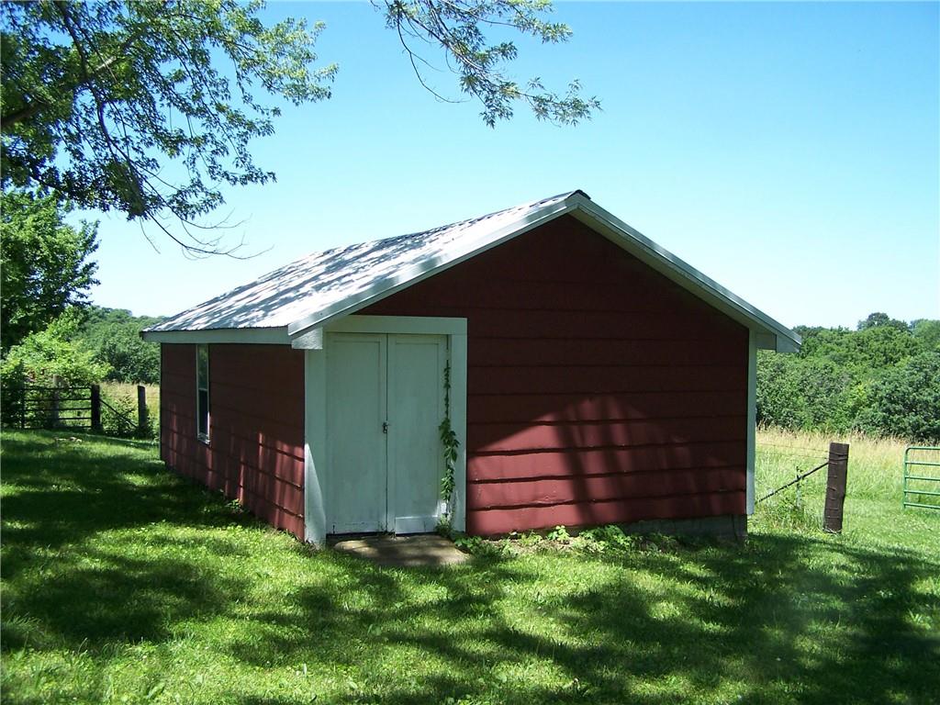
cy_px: 352
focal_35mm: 38
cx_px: 470
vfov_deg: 37.7
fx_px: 1032
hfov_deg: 49.0
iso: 80
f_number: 2.8
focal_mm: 6.3
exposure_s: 1/500
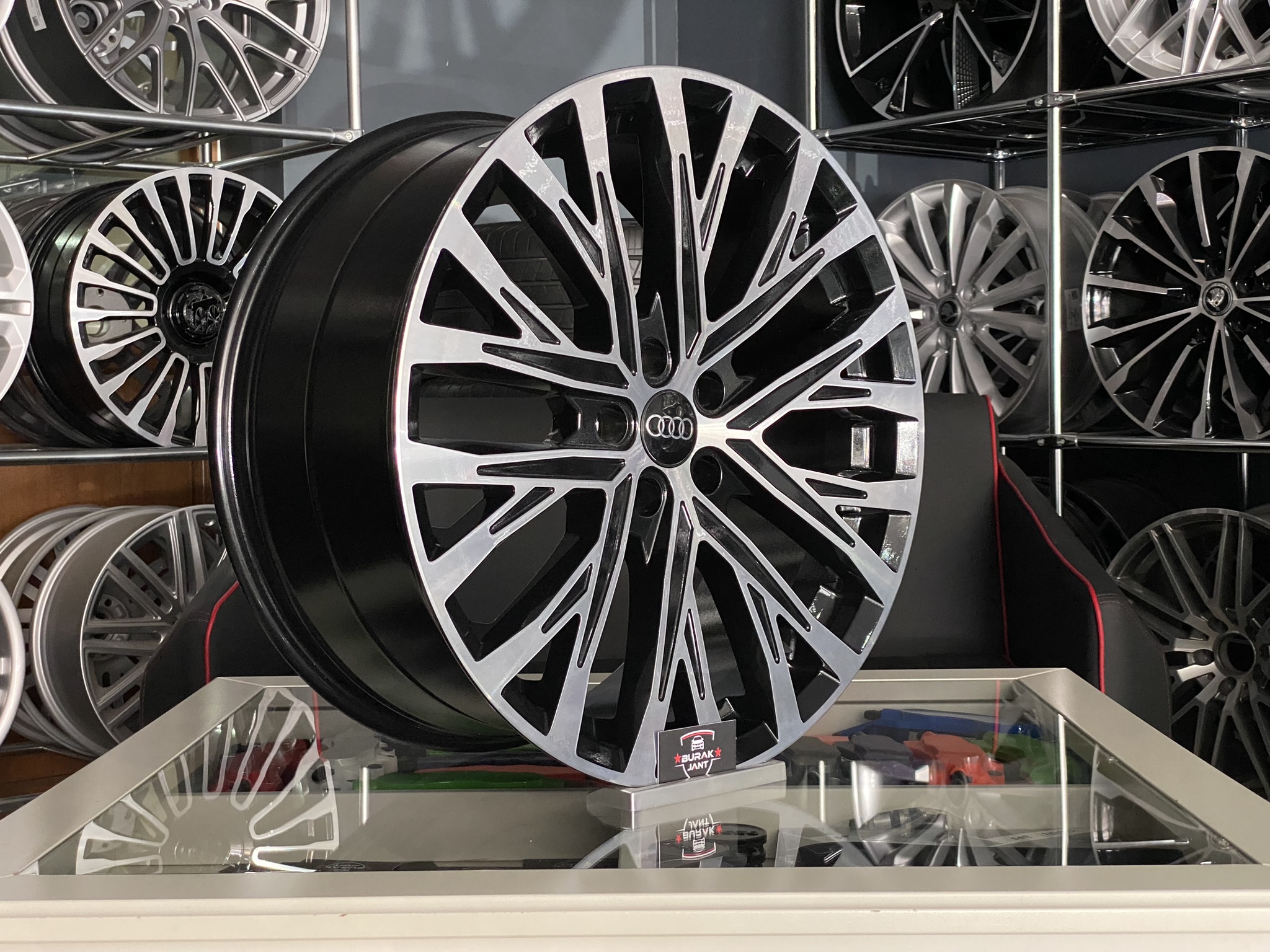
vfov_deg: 28.0
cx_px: 635
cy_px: 476
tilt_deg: -1.9
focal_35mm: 52
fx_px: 1908
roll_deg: +0.6
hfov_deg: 36.8
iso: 500
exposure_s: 1/50
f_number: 2
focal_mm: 6
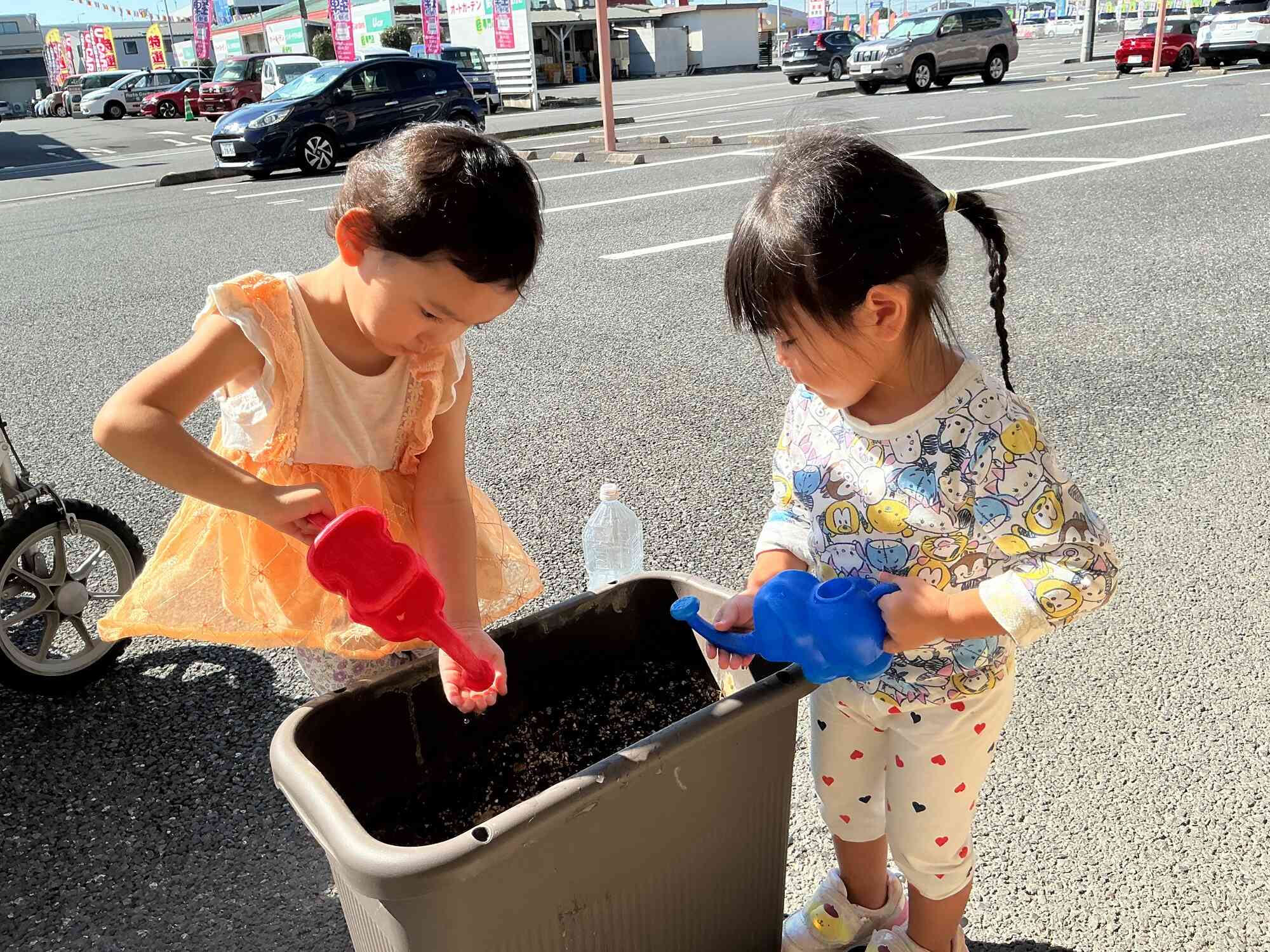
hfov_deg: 61.7
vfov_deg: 48.2
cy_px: 476
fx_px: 1064
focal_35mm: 29
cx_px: 635
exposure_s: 1/770
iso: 25
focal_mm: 3
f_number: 1.8
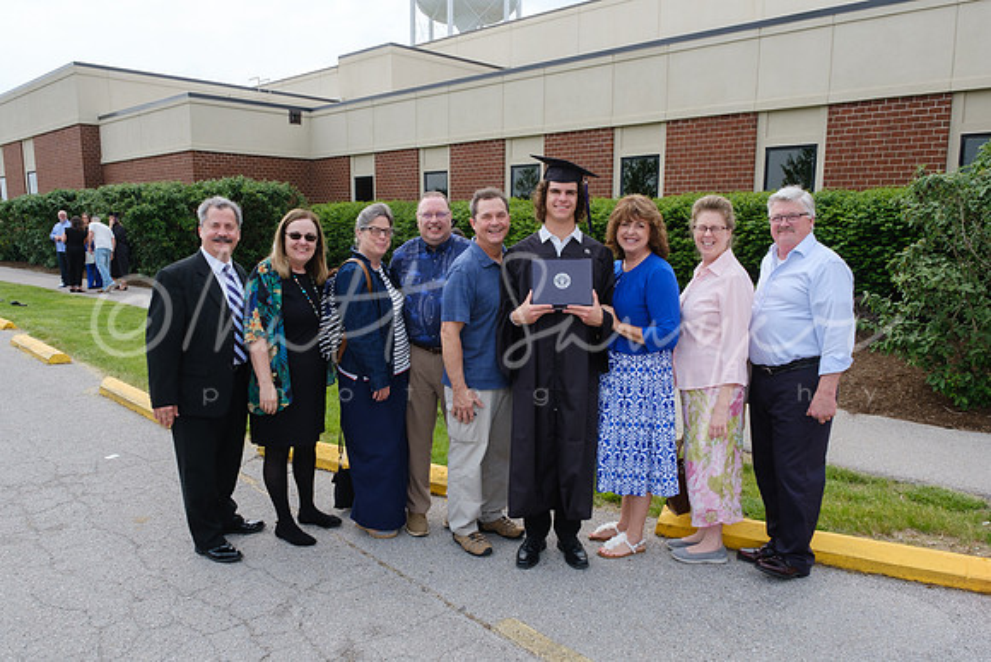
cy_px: 369
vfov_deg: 48.1
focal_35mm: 27
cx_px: 486
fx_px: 739
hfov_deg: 67.7
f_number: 11
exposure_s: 1/250
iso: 400
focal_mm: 16
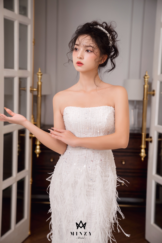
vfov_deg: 29.7
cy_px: 122
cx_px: 81
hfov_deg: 20.0
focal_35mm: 68
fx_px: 459
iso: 400
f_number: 3.2
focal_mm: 68
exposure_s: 1/200
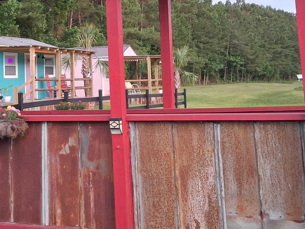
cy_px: 13
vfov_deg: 22.9
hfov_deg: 30.8
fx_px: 546
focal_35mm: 62
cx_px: 88
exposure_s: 1/100
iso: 200
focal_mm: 3.98
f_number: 1.8
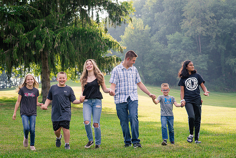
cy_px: 79
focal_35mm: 85
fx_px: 557
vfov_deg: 16.1
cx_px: 118
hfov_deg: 23.9
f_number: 5
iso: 400
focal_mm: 85
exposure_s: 1/500
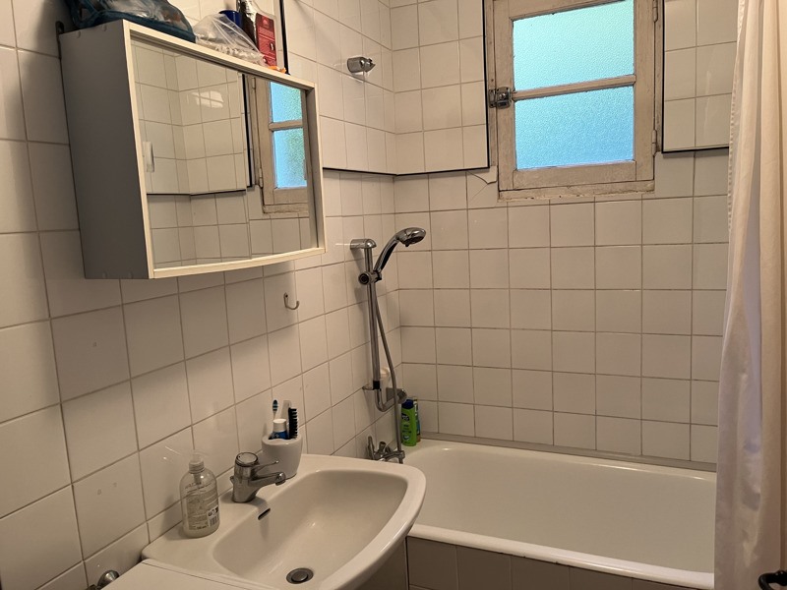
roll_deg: +3.4
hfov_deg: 67.3
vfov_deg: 53.1
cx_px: 394
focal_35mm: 26
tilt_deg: -6.7
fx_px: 591
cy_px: 295
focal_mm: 5.1
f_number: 1.6
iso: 100
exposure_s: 1/50
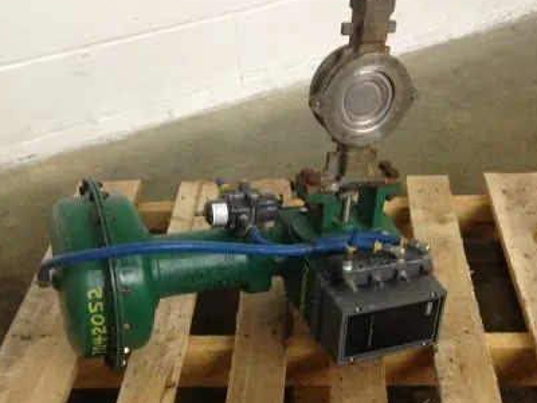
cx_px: 310
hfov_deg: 34.3
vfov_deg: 26.0
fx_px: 869
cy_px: 259
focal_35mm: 56
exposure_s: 1/20
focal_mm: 4.28
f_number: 2.4
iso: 160
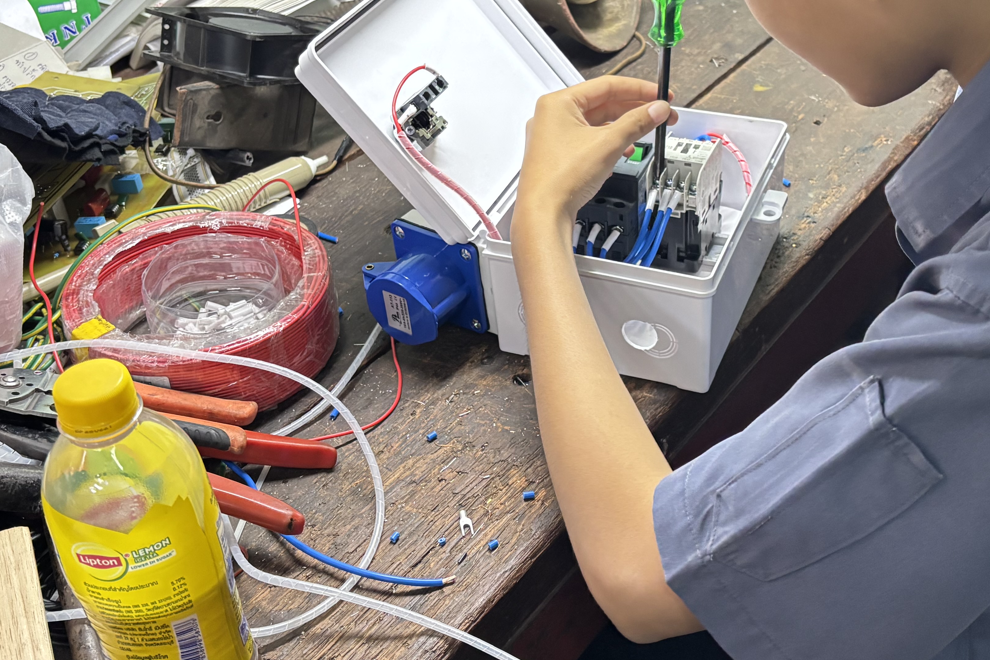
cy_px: 215
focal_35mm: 48
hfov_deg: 40.9
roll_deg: +3.1
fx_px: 1320
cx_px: 601
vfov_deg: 27.9
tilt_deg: -33.2
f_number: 1.6
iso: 400
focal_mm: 5.96
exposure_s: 1/50
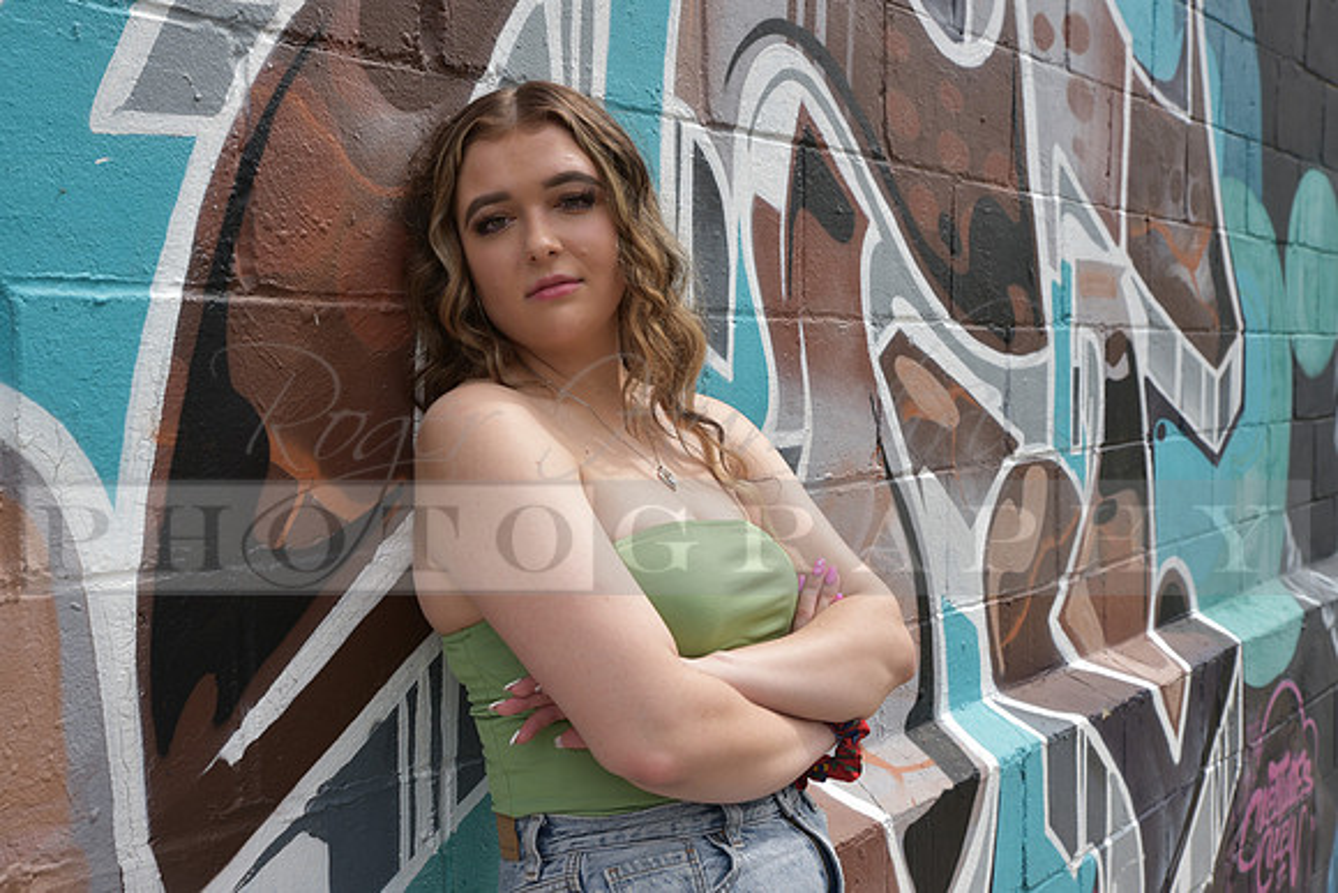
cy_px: 446
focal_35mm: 45
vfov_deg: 29.9
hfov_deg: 43.6
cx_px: 669
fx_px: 1673
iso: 200
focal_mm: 45
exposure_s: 1/320
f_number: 9
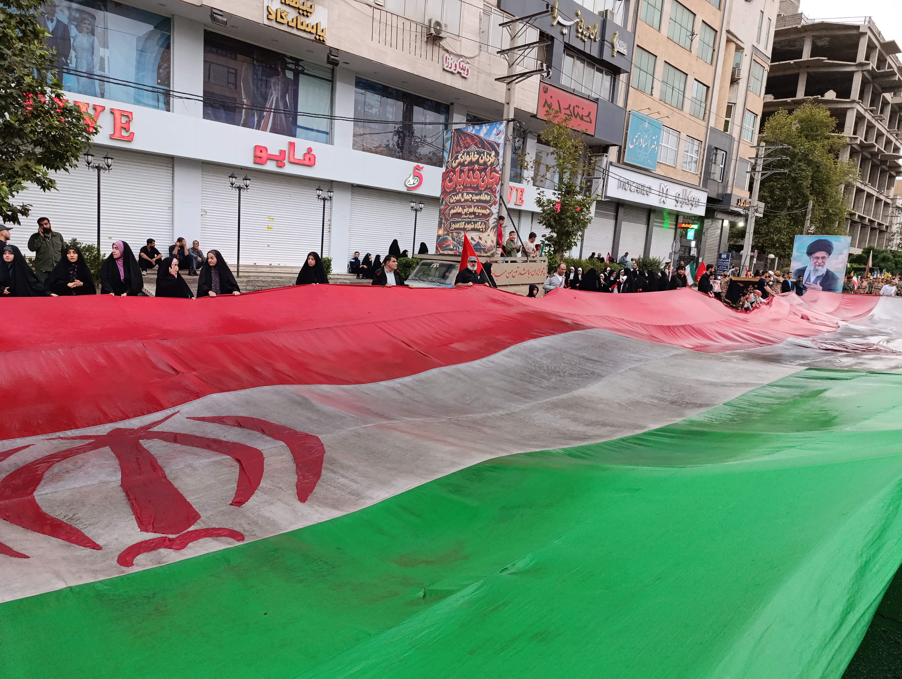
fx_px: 600
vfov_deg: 59.0
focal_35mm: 23
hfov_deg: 73.8
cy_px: 340
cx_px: 451
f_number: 1.65
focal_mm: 6.14
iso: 800
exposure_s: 1/100
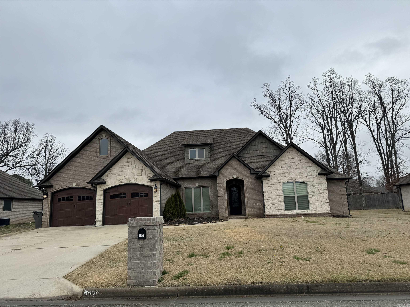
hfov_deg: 71.6
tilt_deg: +9.1
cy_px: 154
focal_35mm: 24
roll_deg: +2.5
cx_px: 205
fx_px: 284
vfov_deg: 56.8
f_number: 1.78
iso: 80
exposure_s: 1/2415
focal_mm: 6.86
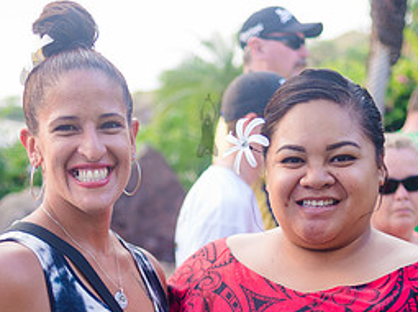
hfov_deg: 21.1
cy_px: 312
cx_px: 206
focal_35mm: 93
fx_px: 1120
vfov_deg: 15.5
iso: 400
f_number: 2.5
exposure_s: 1/320
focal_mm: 35
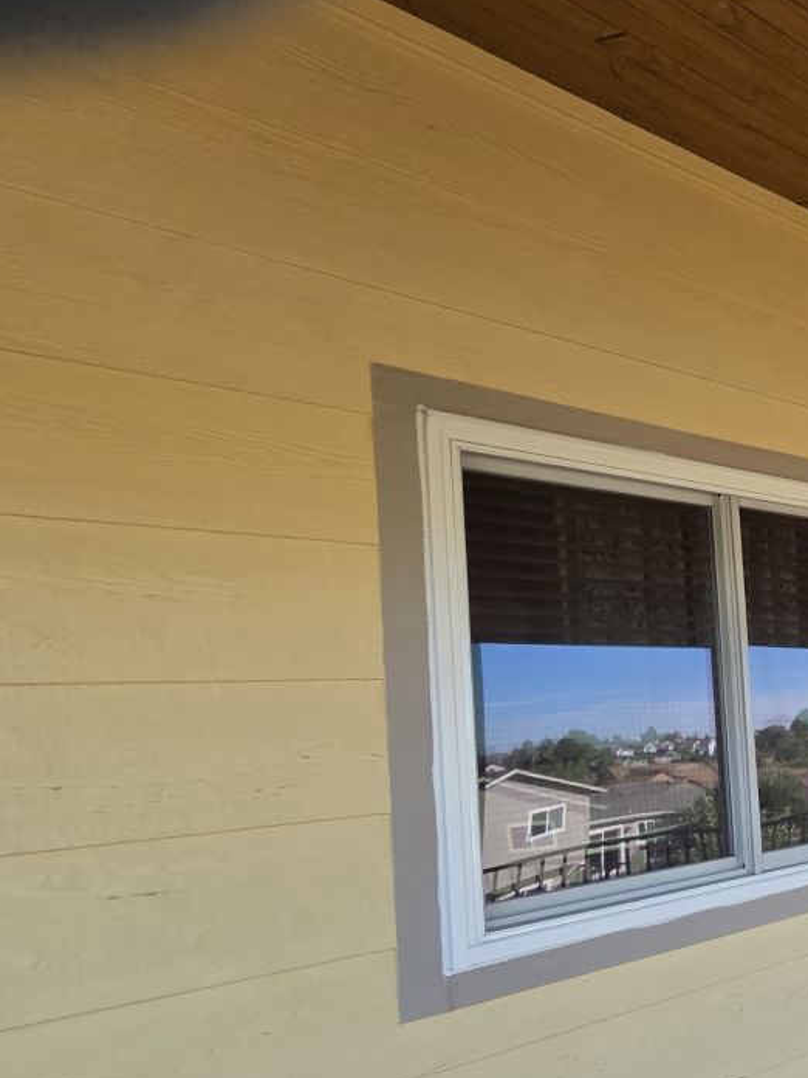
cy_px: 681
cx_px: 1111
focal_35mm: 28
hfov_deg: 32.7
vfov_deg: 62.5
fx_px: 871
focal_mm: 2.2
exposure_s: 1/320
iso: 50
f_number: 2.2
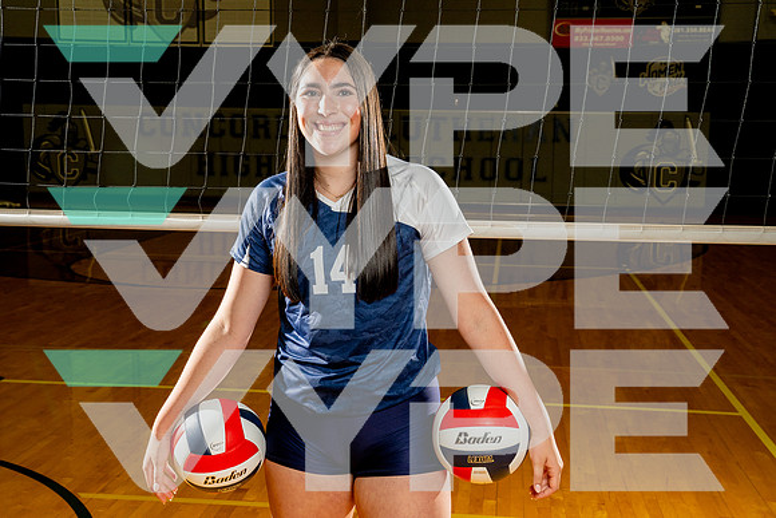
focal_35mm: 47
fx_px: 1018
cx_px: 387
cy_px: 257
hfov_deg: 41.7
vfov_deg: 28.5
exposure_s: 1/250
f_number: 8
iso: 1000
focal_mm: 44
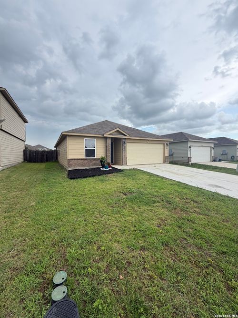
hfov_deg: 85.7
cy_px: 159
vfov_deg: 102.1
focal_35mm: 14
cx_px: 119
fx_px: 128
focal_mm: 2.22
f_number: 2.2
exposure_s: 1/374
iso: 50
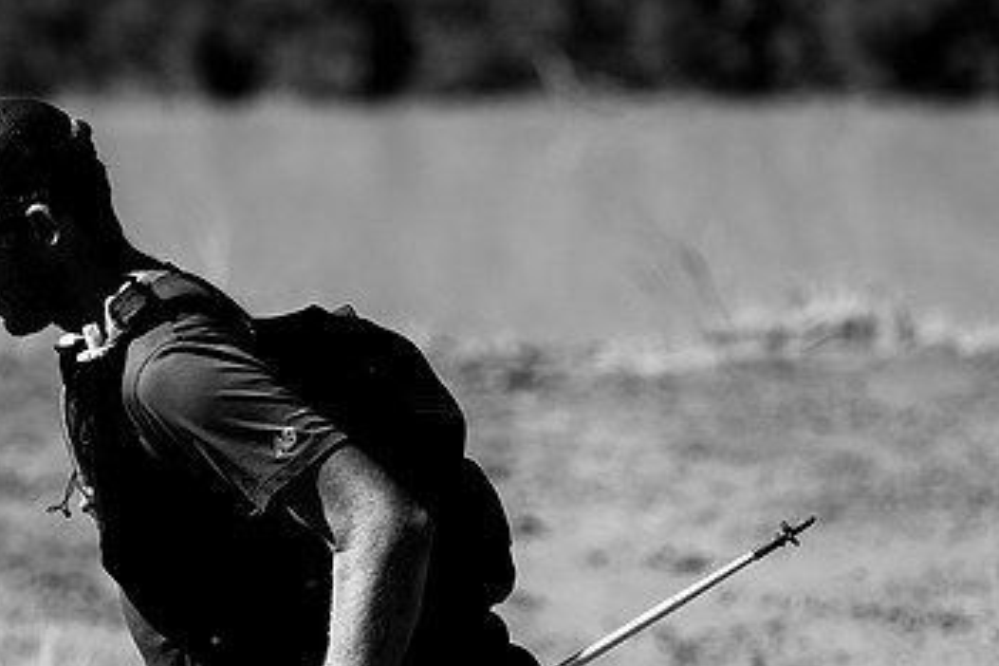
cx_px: 149
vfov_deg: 4.7
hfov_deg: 7.0
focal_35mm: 294
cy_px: 379
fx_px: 8158
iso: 100
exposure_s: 1/4000
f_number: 3.2
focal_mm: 144
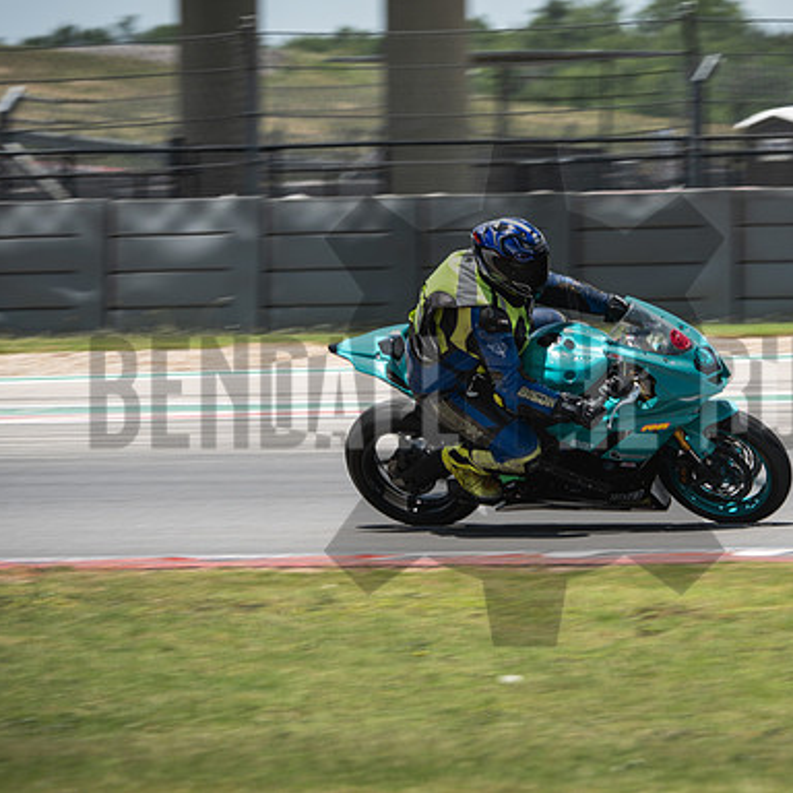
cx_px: 525
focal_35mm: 385
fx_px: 9978
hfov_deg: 4.6
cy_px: 395
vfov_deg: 4.6
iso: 160
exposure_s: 1/250
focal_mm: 200
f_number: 7.1
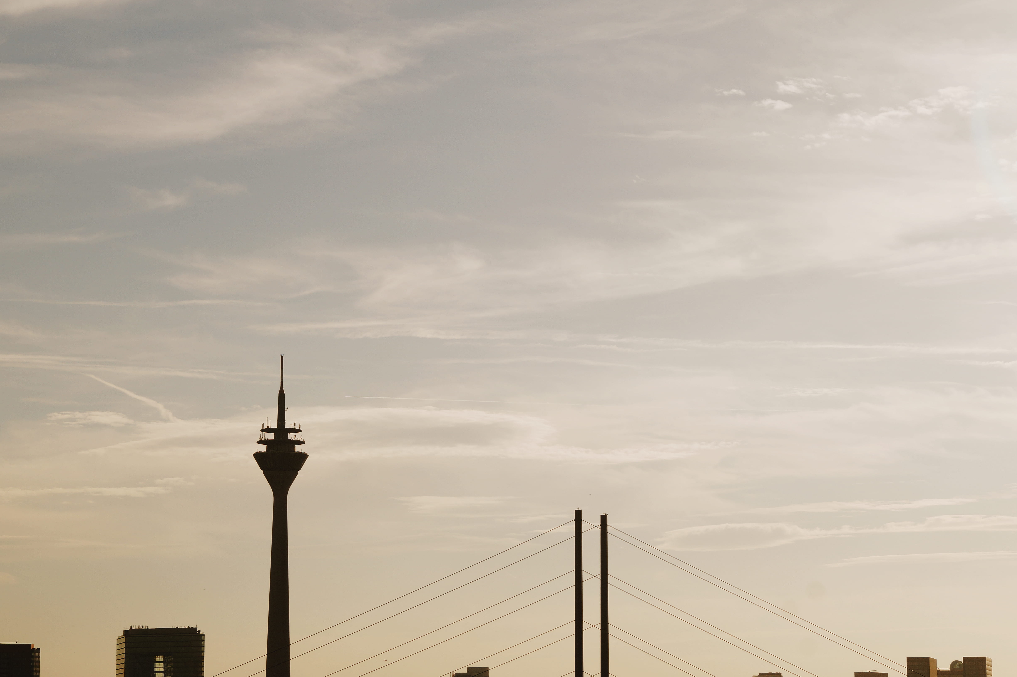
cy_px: 366
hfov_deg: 22.0
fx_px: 2613
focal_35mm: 93
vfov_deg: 14.8
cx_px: 495
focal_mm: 55
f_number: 9
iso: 100
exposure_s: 1/800
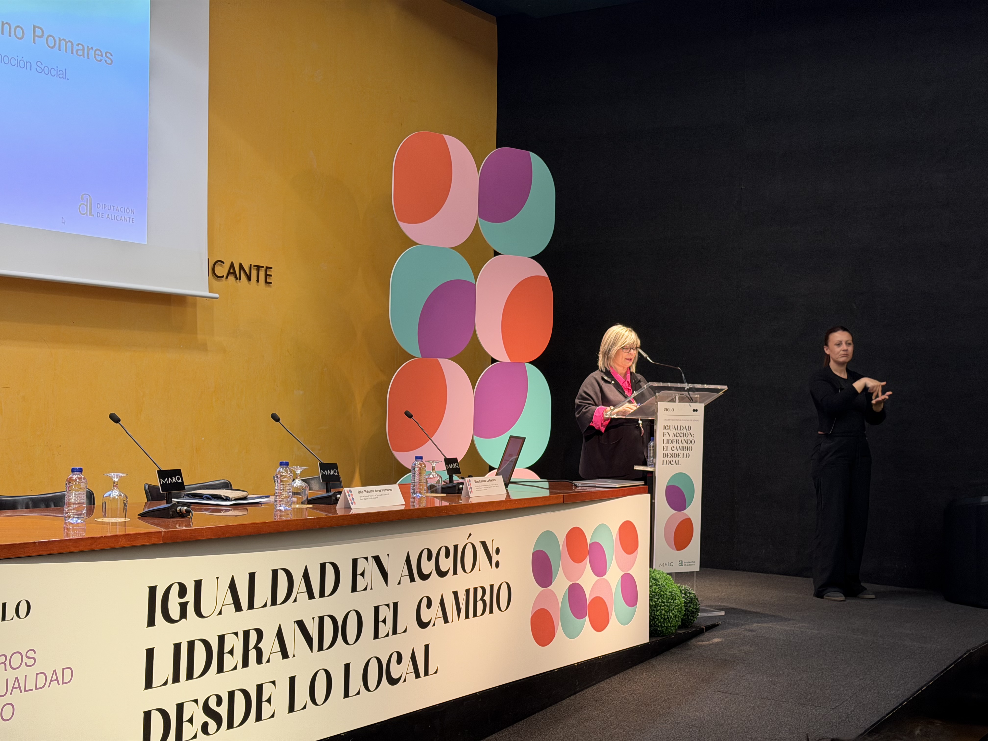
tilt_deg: +1.0
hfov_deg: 39.7
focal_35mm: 48
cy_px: 370
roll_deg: -1.1
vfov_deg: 30.3
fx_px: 1370
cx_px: 494
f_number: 1.78
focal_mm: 6.76
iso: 125
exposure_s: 1/50
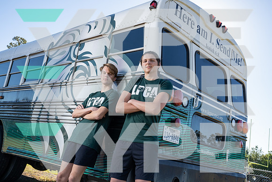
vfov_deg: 36.0
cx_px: 136
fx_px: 280
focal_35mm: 37
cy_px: 91
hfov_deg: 51.9
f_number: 8
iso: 320
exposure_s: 1/250
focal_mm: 37
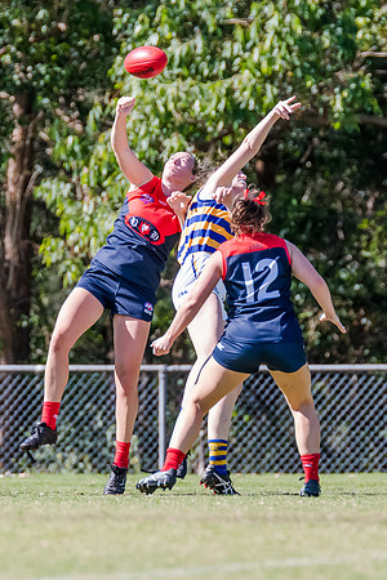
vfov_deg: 2.2
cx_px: 214
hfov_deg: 1.5
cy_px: 253
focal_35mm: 919
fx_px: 14825
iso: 800
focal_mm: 420
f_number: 5.6
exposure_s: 1/1600
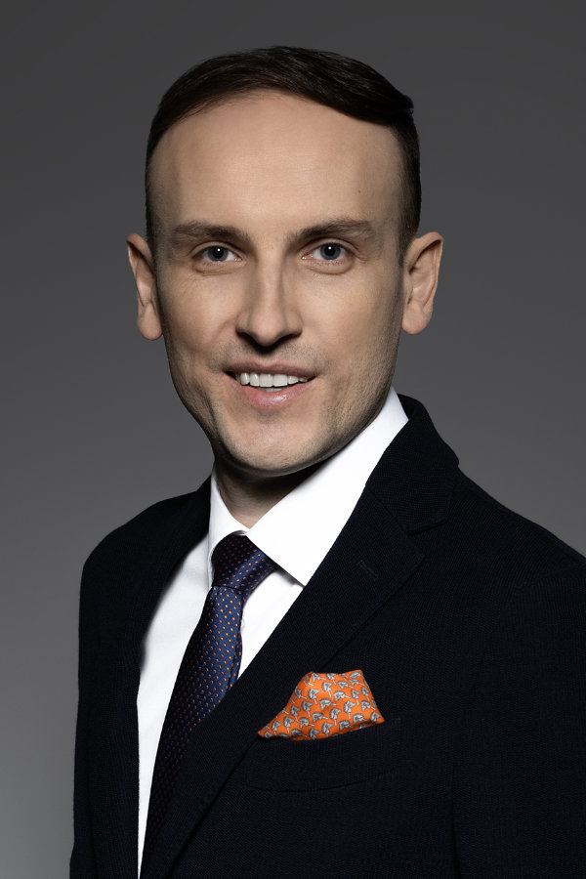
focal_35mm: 50
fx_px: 1221
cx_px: 293
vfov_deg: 39.6
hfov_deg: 27.0
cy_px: 440
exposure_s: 1/125
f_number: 4.5
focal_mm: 50
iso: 100
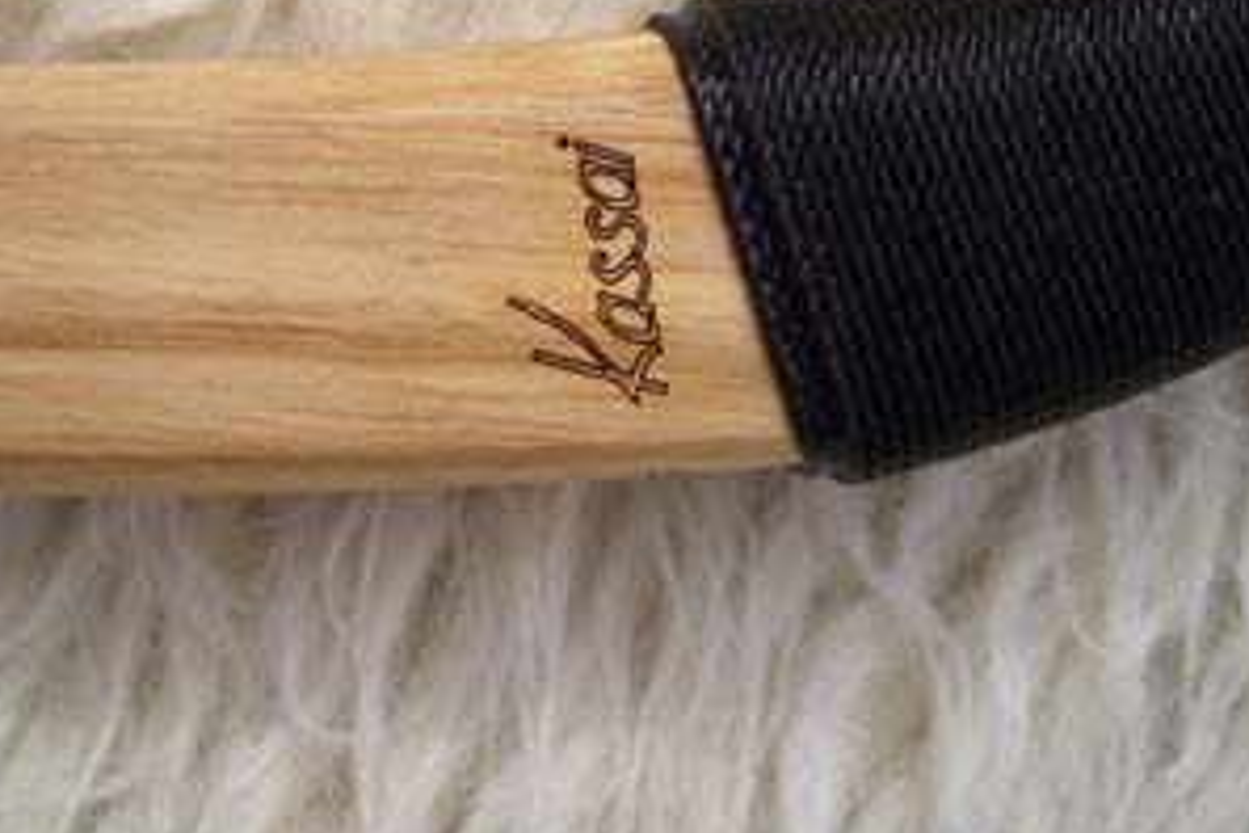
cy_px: 236
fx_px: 1700
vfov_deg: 27.2
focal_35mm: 49
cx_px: 601
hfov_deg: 40.3
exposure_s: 1/200
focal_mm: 5.8
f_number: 4.3
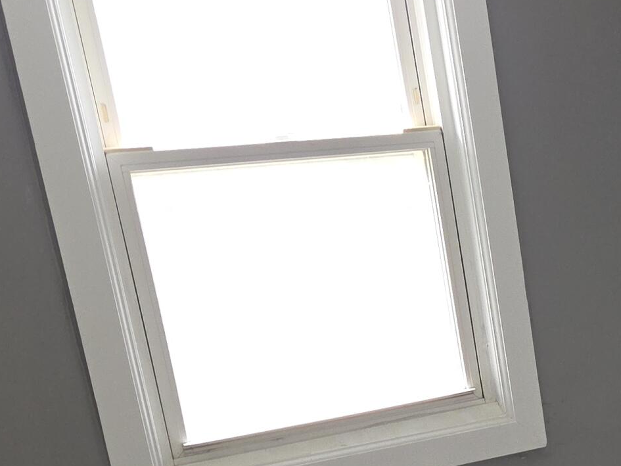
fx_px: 1310
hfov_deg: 24.1
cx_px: 756
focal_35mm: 73
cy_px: 509
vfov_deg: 19.4
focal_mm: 5.4
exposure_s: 1/40
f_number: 1.8
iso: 100
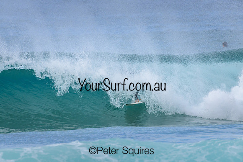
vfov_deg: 1.4
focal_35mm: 1000
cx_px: 122
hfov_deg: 2.1
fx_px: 6751
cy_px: 81
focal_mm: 1000
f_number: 11
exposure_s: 1/2000
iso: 1400
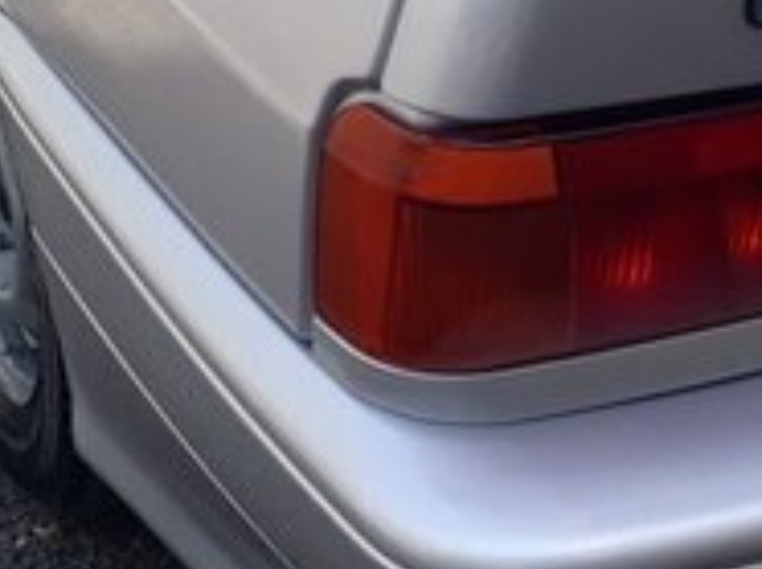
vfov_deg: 14.6
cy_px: -207
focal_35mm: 96
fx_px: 2111
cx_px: 696
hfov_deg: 20.0
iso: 40
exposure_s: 1/422
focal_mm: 3.6
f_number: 1.9
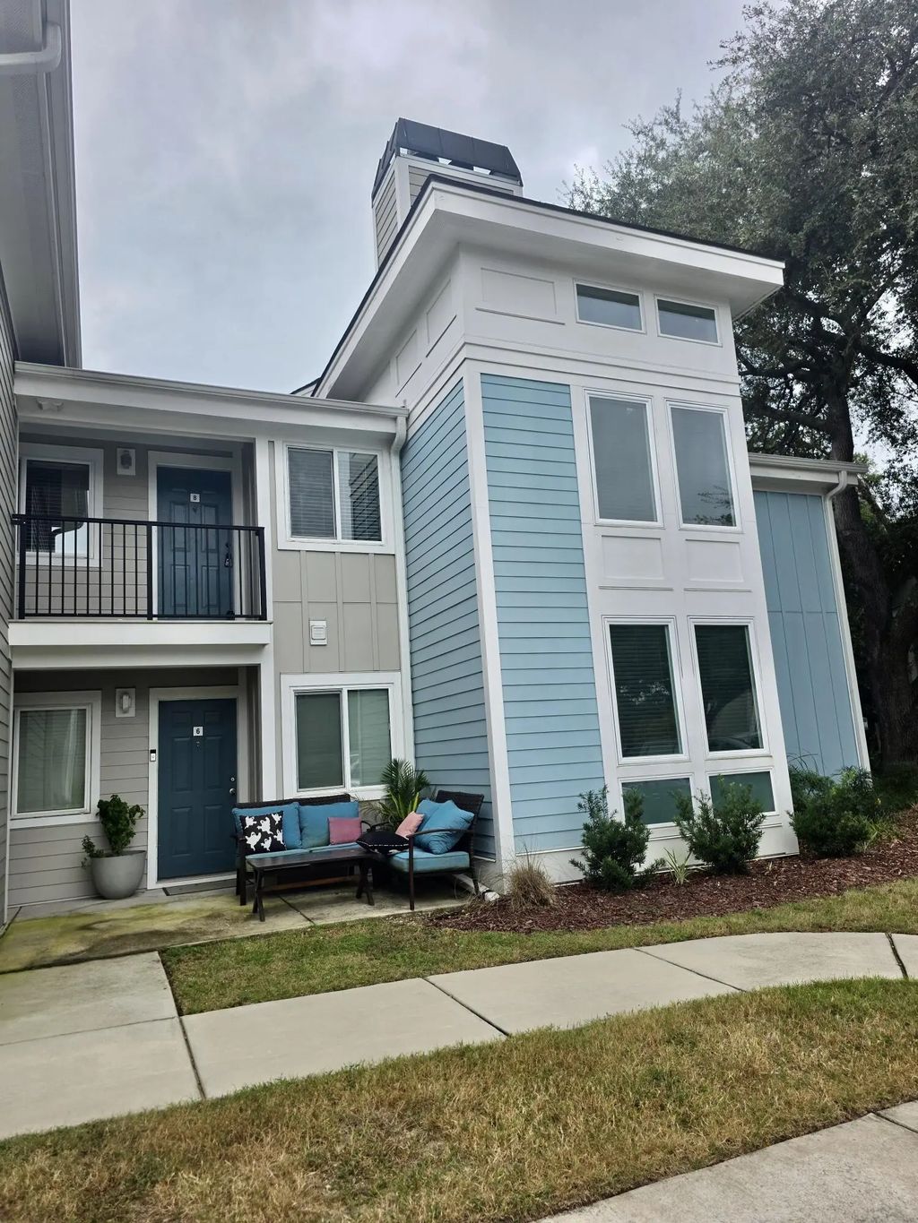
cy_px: 612
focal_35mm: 23
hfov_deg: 58.9
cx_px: 459
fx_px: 813
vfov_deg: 73.9
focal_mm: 6.3
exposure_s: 1/2099
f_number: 1.7
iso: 80
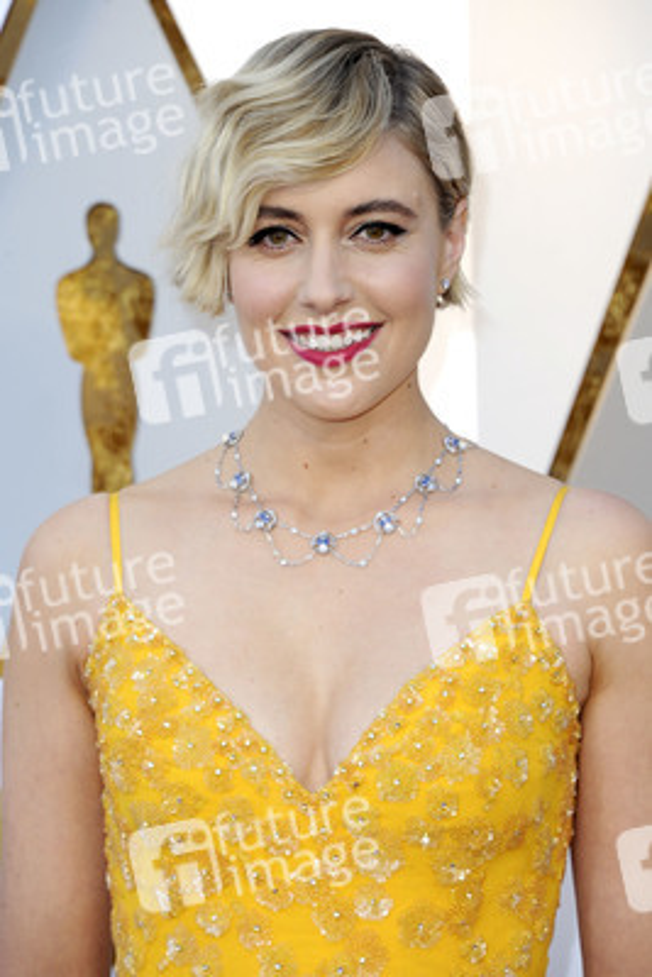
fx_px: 6785
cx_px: 326
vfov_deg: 8.2
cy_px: 488
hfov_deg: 5.5
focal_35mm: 250
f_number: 8
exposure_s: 1/250
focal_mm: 250
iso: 1000
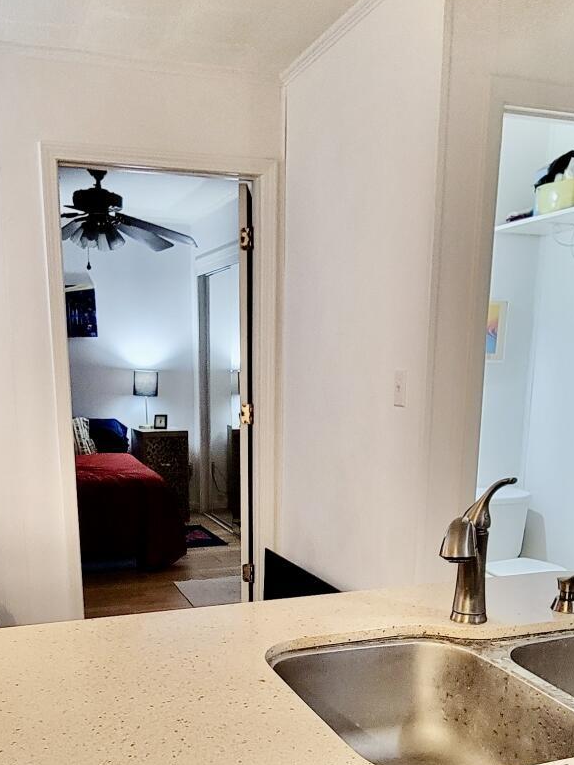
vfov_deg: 51.6
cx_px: 256
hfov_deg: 41.7
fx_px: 752
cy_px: 575
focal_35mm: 34
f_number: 2.2
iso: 400
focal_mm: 2.2
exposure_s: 1/60
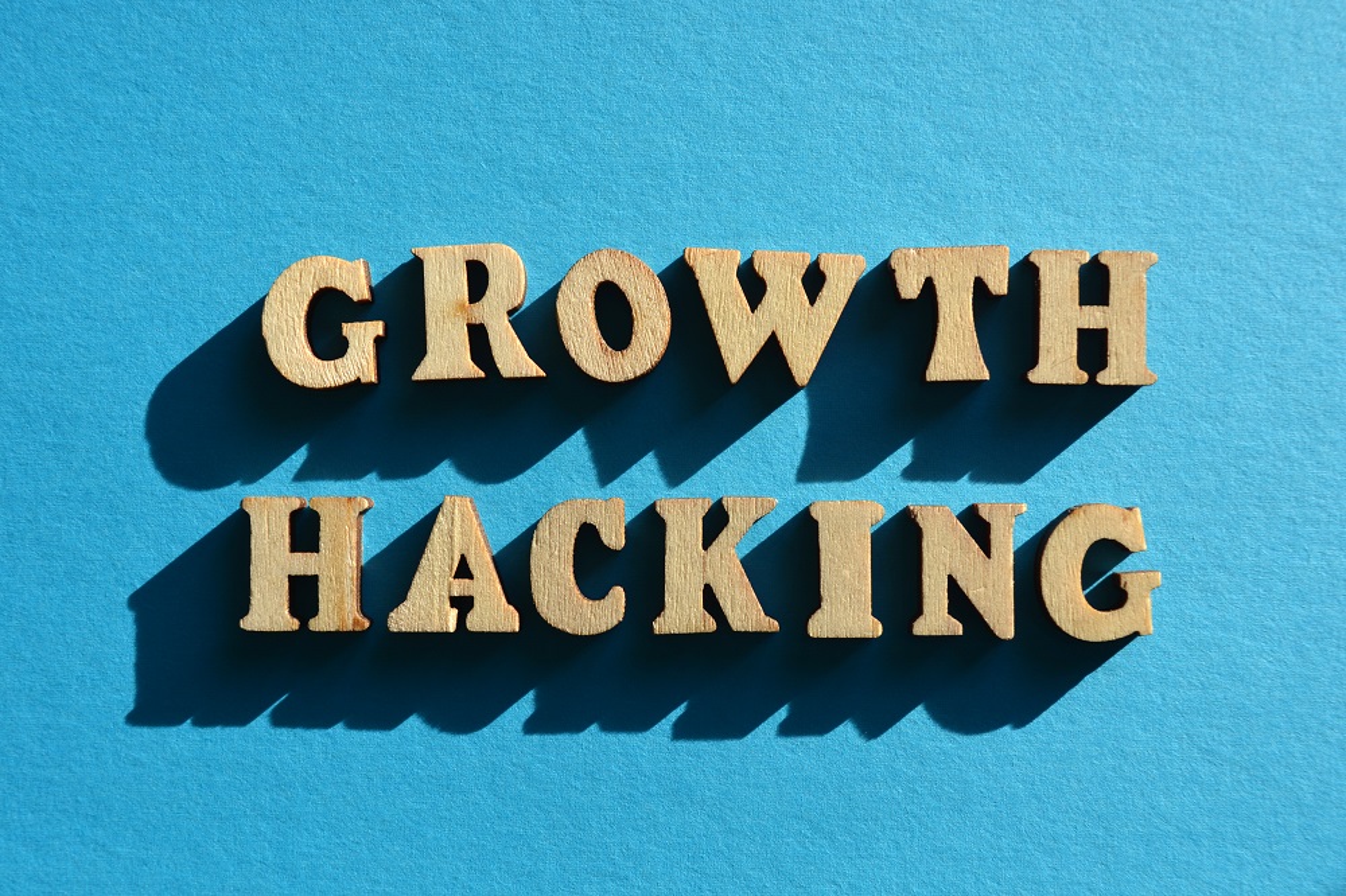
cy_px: 448
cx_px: 673
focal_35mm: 45
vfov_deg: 29.8
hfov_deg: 43.6
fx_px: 1682
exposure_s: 1/250
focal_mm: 30
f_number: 8
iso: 200
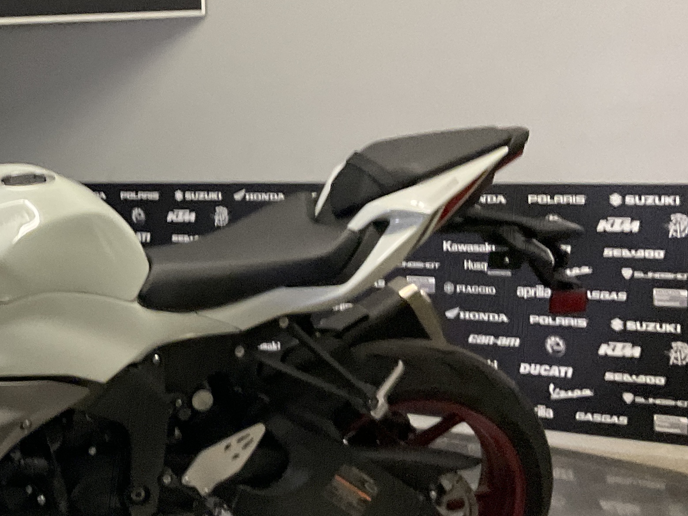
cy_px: 212
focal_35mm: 75
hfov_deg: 24.6
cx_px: -21
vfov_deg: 19.6
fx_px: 1491
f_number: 1.8
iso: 160
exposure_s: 1/60
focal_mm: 3
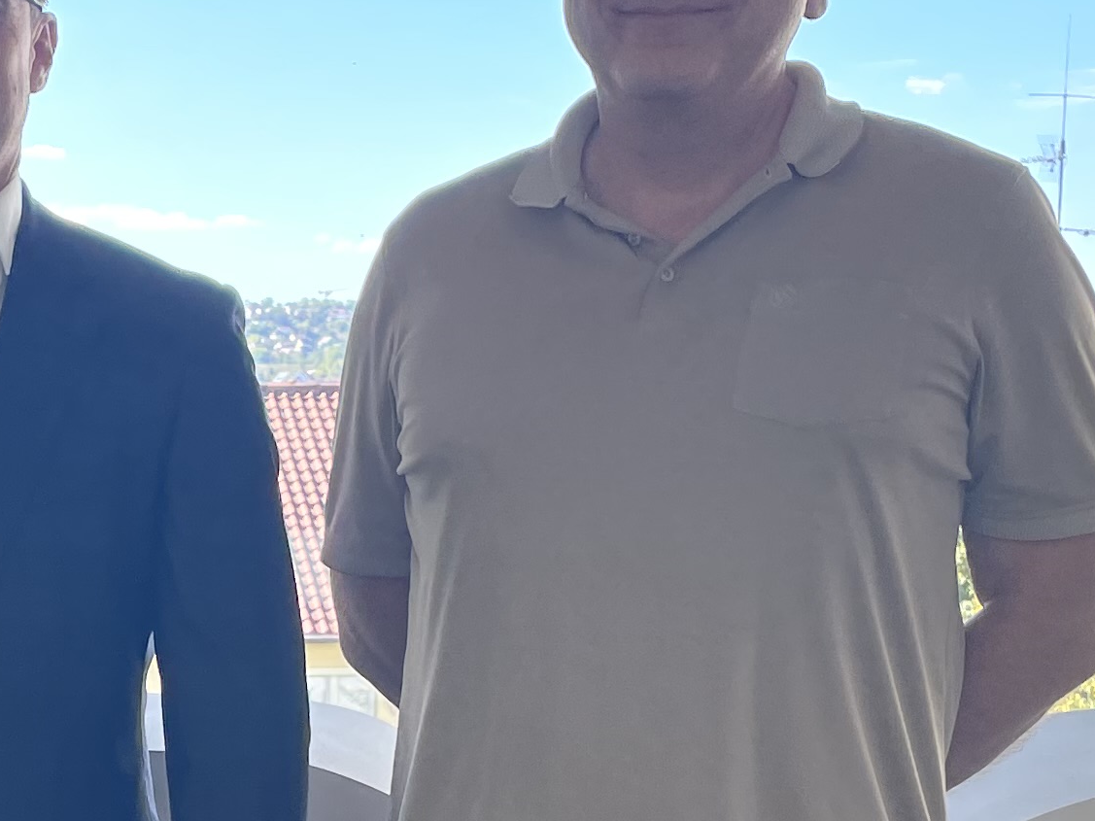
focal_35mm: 93
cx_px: 33
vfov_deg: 15.4
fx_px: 2942
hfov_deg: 20.5
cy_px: 922
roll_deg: -0.4
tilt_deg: -7.0
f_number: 1.6
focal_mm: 4.2
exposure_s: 1/246
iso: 32
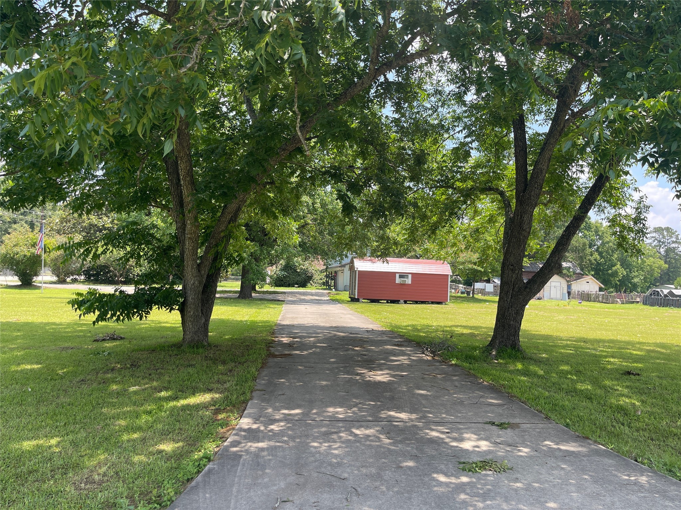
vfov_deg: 54.9
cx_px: 340
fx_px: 492
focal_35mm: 25
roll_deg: -3.2
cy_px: 255
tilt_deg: +1.5
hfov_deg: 69.4
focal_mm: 5.1
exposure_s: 1/786
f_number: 1.6
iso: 32
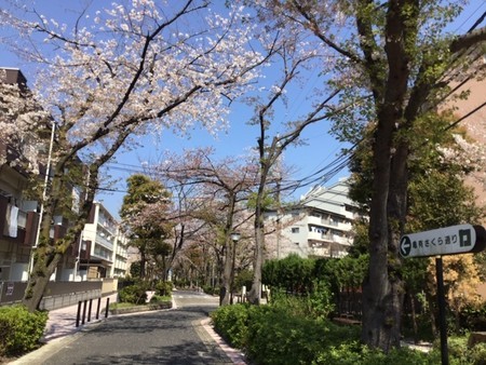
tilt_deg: +14.3
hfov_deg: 58.3
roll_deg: +1.6
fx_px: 435
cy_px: 182
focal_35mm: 31
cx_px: 243
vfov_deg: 45.5
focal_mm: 3.3
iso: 25
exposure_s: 1/1087
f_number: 2.4
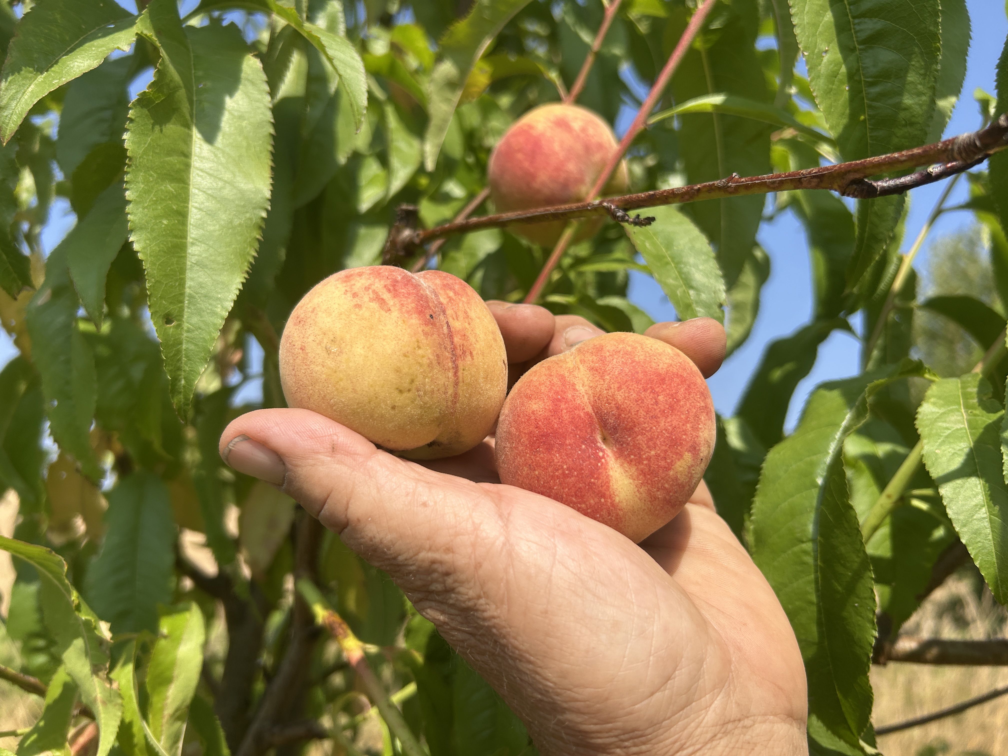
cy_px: 378
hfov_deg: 67.3
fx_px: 757
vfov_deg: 53.1
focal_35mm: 26
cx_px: 504
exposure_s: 1/3257
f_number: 1.5
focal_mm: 5.7
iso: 50
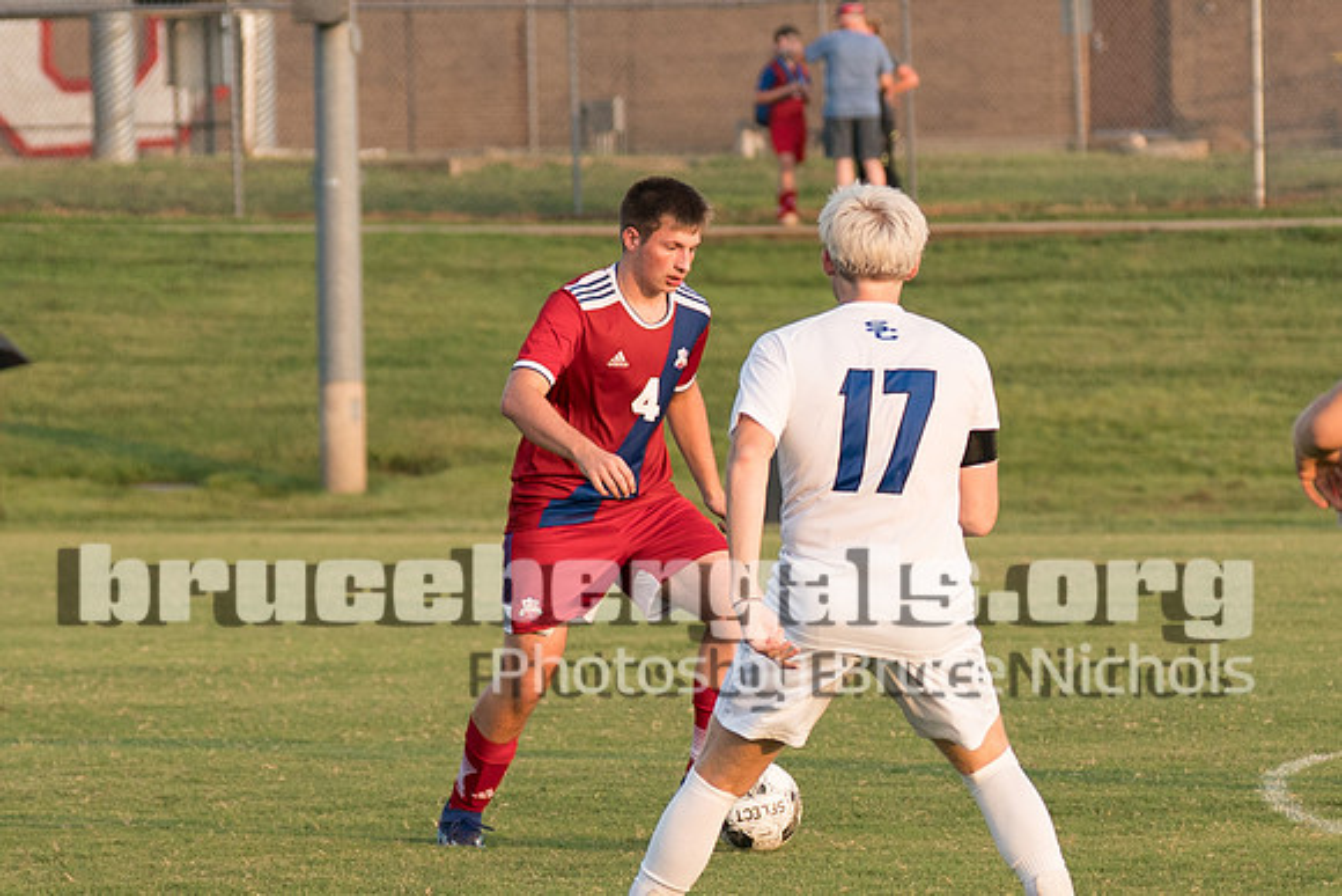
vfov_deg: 4.6
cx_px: 660
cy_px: 437
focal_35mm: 298
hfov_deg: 6.9
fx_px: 11096
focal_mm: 91
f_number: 2.8
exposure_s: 1/1250
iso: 320
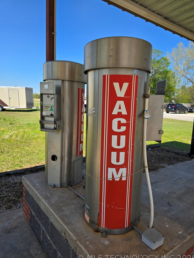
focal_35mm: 24
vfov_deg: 71.6
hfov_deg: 56.8
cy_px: 130
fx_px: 179
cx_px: 97
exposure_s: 1/494
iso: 12
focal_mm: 6.3
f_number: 1.7
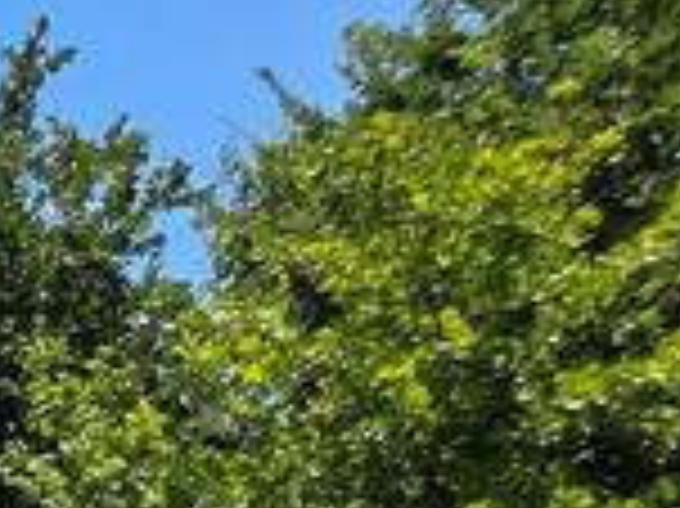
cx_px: -1090
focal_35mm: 88
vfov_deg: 13.7
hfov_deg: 13.4
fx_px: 1727
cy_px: 1074
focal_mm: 2.2
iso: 20
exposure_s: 1/799
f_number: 1.9
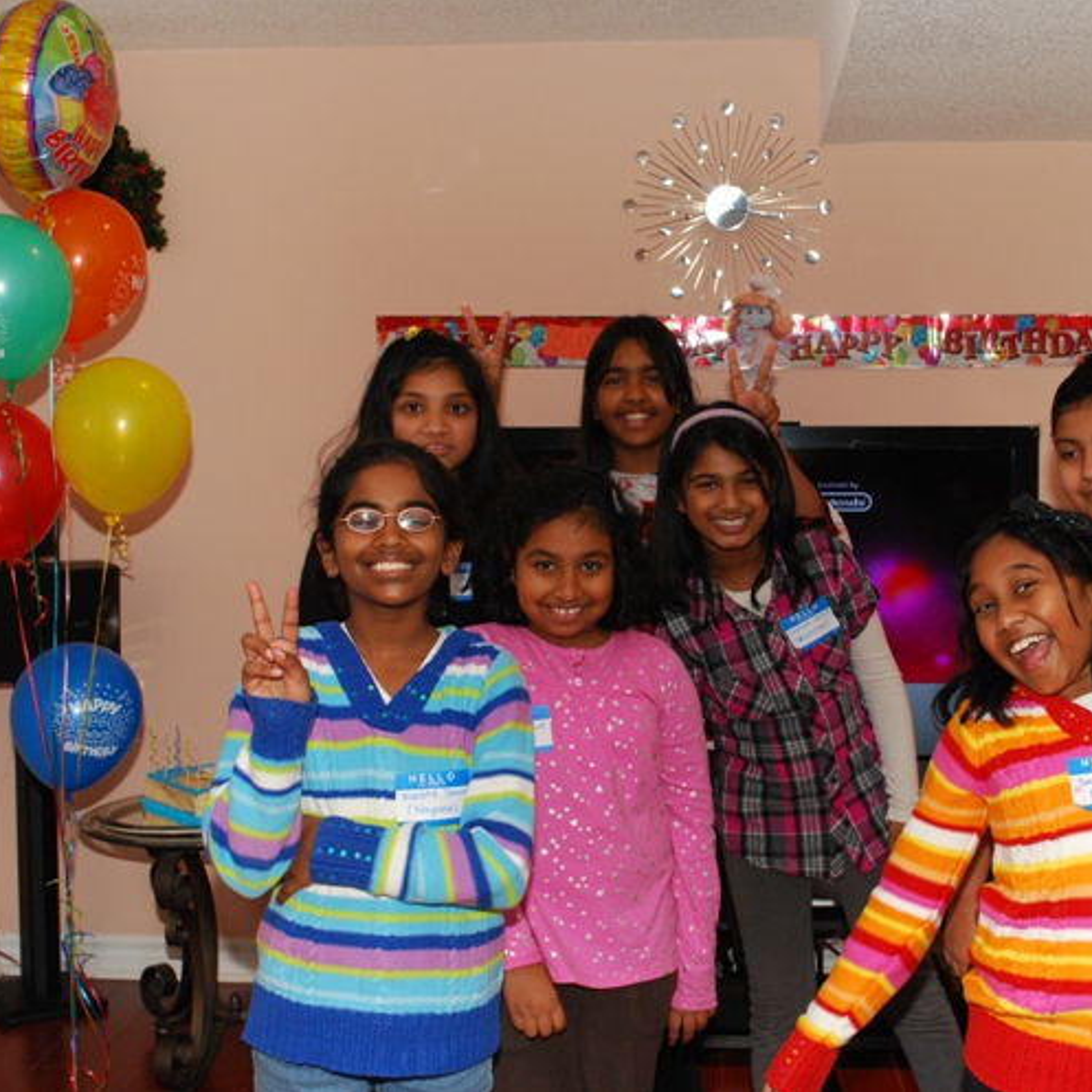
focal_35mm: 46
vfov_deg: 36.8
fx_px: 1642
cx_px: 667
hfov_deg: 36.6
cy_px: 547
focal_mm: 24
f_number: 7.1
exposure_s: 1/60
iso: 800
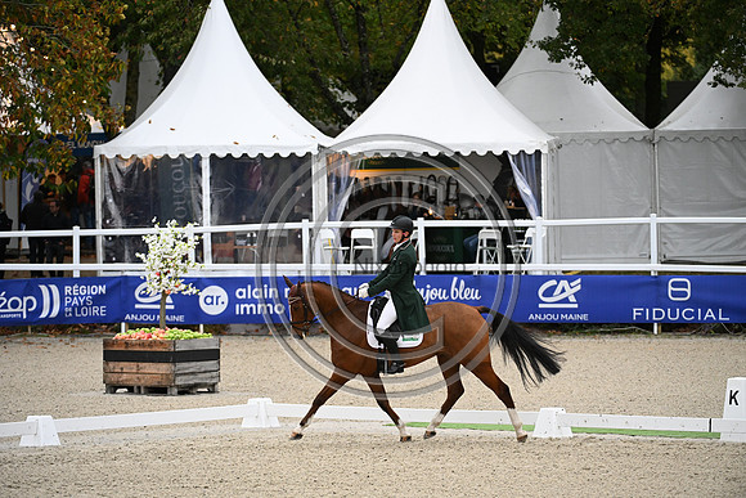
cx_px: 373
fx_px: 4974
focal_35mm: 240
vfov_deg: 5.7
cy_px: 249
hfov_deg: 8.6
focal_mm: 240
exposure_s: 1/1250
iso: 2000
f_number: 4.5
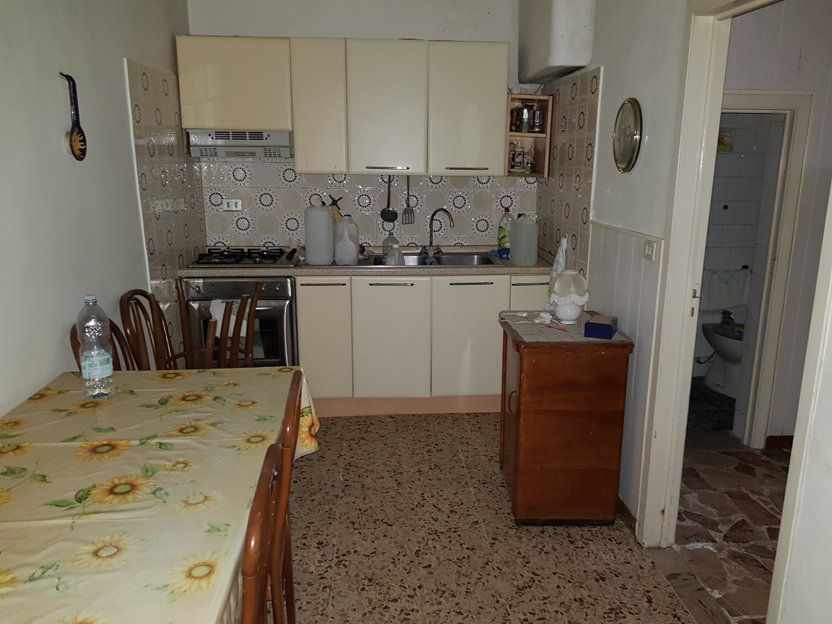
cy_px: 312
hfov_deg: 67.3
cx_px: 416
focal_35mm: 26
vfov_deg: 53.1
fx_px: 625
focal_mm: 4.2
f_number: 1.7
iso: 125
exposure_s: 1/10
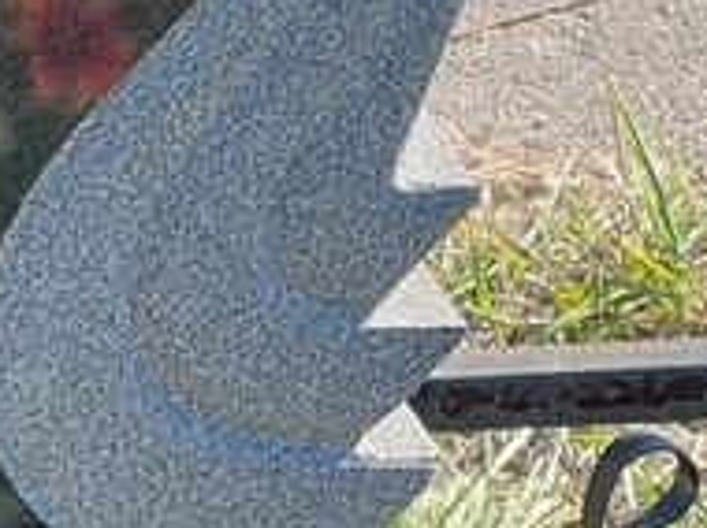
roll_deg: -4.2
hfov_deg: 6.0
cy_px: 1052
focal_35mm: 325
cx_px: -577
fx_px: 6629
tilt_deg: -29.6
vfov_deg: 4.5
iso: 32
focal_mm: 9
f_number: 2.8
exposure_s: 1/143
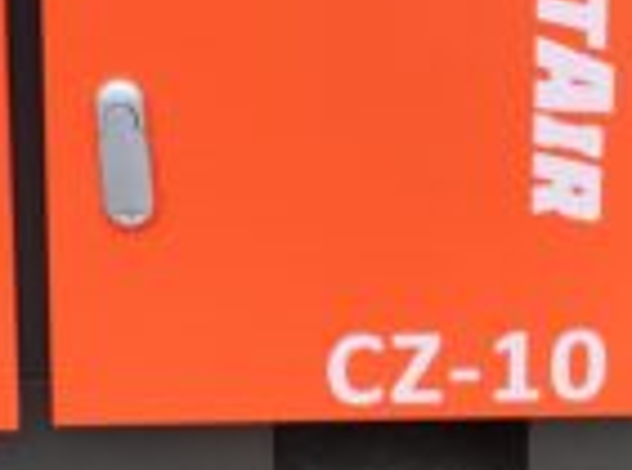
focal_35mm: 91
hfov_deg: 20.9
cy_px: -251
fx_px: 1657
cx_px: 11
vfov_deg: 14.9
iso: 64
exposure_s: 1/100
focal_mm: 5.84
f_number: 1.6
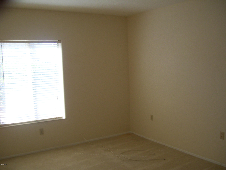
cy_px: 85
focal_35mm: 36
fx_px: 235
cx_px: 113
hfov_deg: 51.3
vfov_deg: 39.7
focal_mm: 6
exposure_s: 1/80
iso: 80
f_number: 2.7
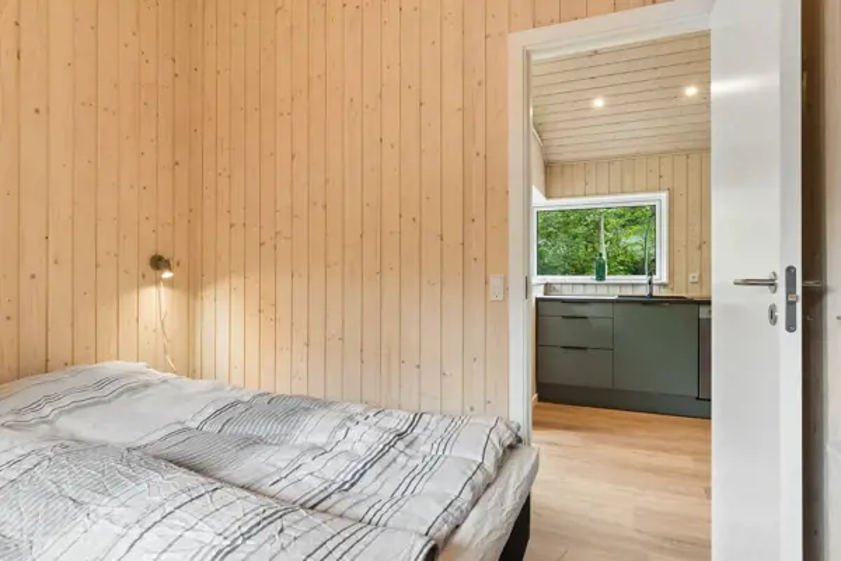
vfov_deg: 63.2
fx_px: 456
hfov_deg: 85.4
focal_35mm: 20
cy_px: 280
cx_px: 420
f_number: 8
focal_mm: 13
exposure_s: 1/6
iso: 200
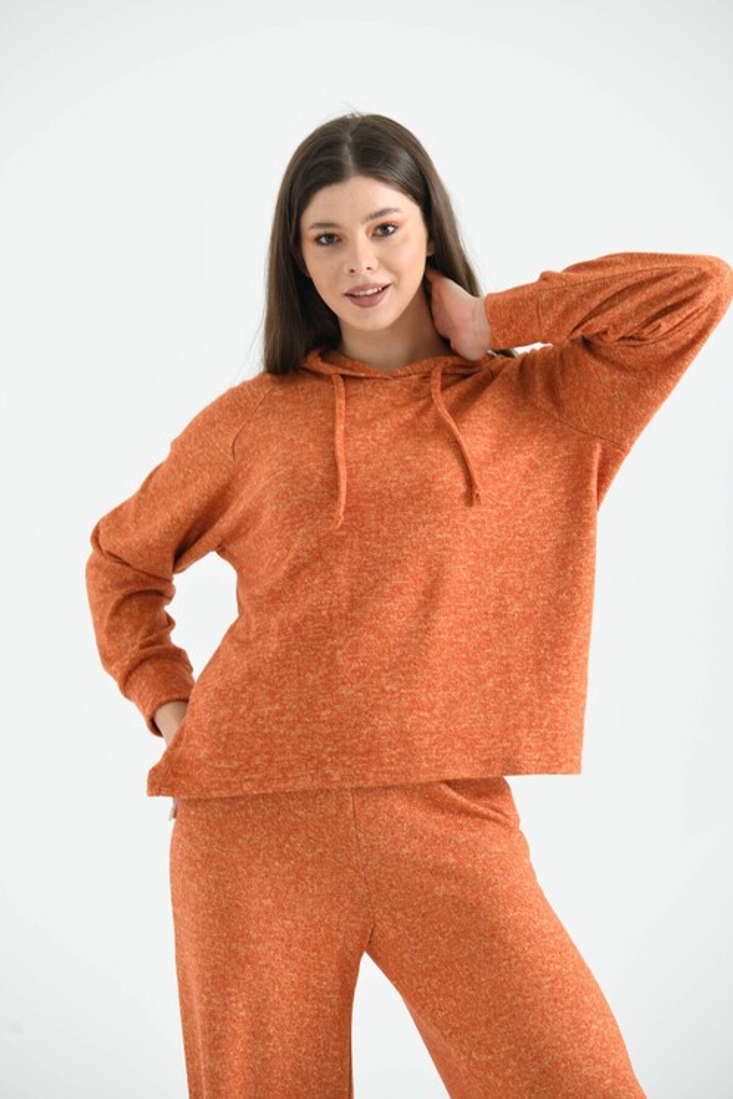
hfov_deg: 8.5
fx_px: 4915
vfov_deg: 12.8
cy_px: 549
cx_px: 366
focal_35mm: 161
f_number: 5.6
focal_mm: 160
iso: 100
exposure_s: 1/125
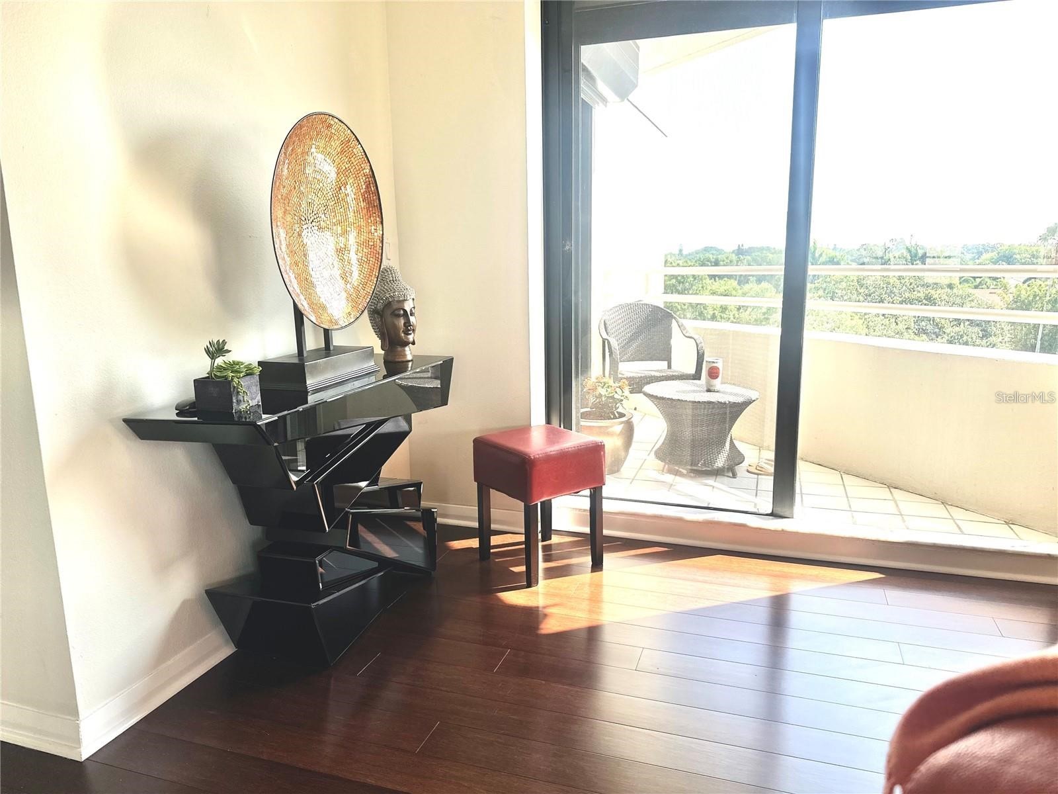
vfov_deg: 56.8
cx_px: 529
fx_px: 734
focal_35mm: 24
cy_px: 397
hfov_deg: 71.6
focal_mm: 6.86
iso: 80
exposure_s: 1/570
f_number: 1.78
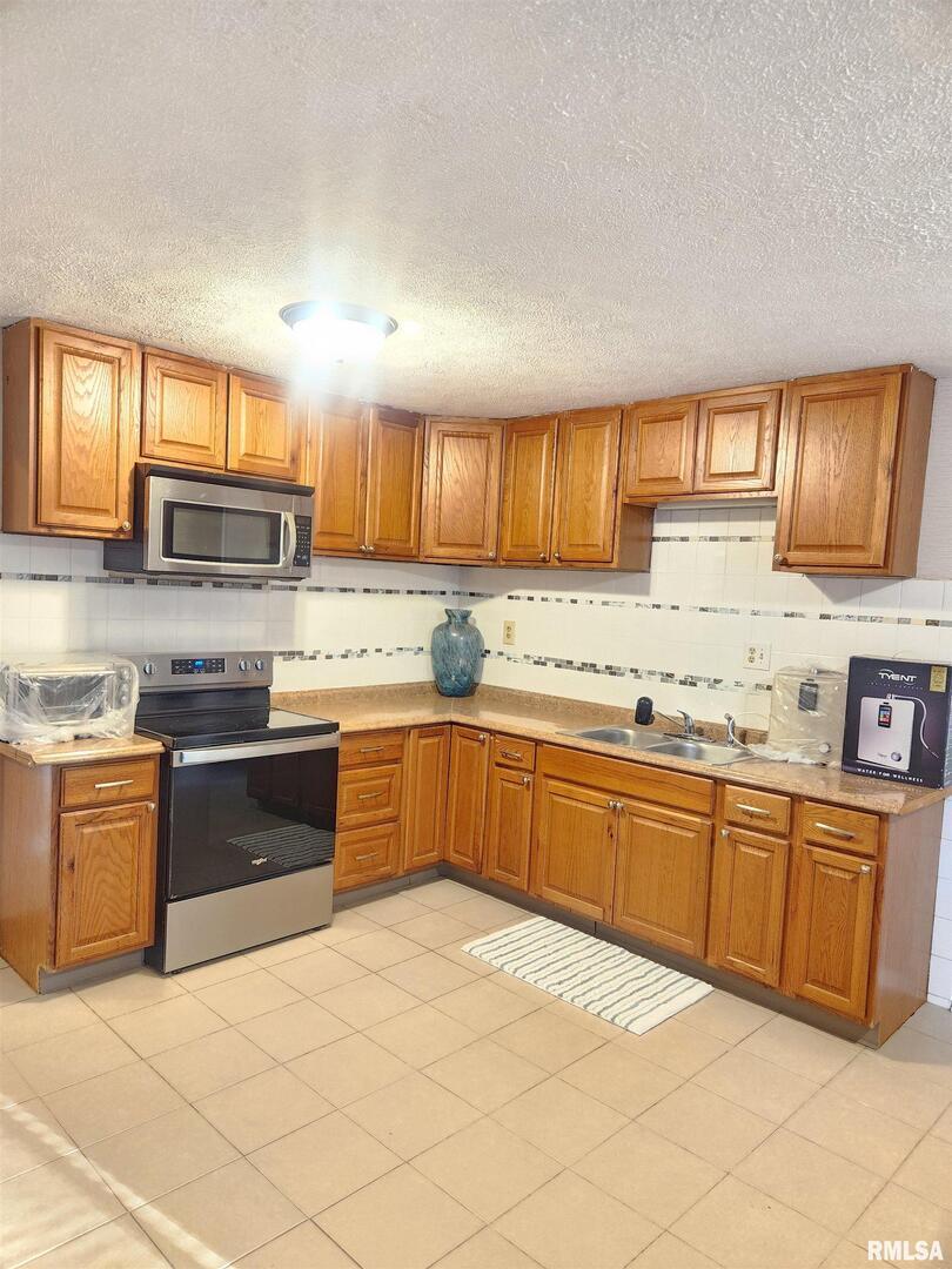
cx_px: 476
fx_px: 843
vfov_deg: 73.9
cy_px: 634
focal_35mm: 23
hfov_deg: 58.9
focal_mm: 5.4
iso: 500
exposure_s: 1/40
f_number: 1.8
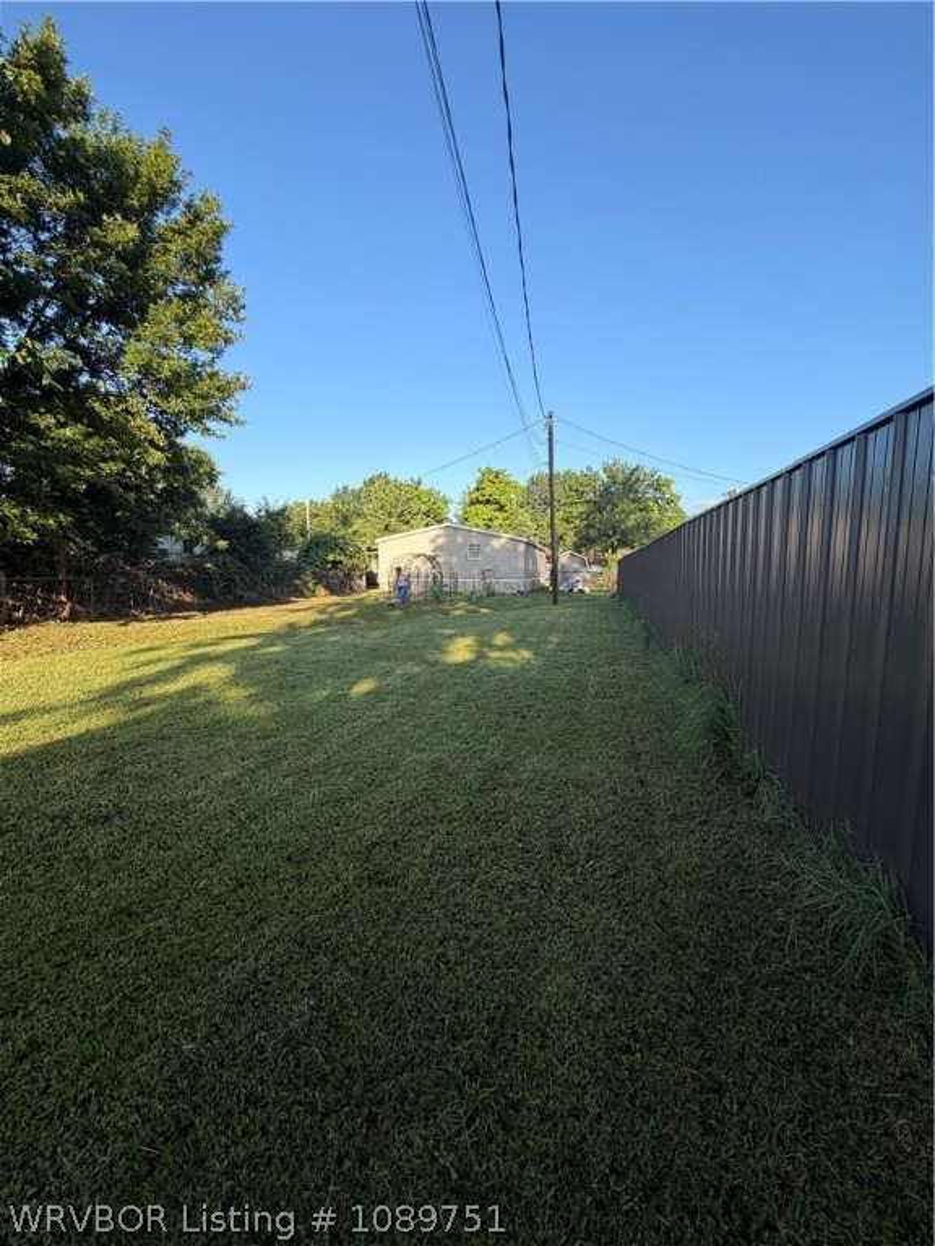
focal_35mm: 14
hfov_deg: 85.7
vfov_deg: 102.1
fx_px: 504
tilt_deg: -5.7
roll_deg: -0.3
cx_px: 468
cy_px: 623
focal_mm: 2.22
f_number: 2.2
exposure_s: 1/535
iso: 40
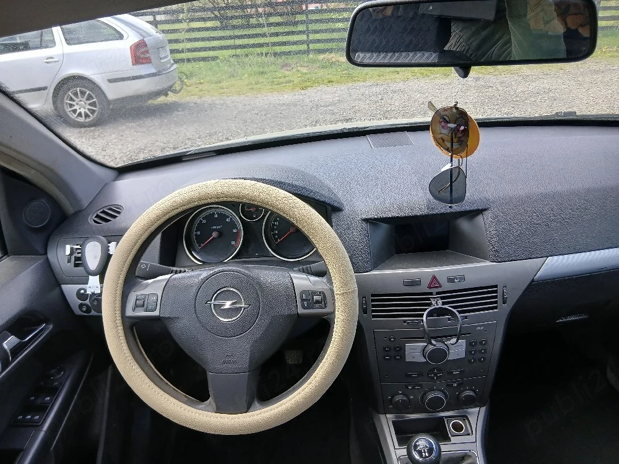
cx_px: 310
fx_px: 465
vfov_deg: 53.1
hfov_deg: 67.3
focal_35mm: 26
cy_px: 232
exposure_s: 1/101
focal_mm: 3.98
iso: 32
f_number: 1.8
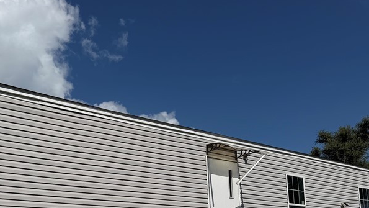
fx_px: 440
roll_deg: +2.7
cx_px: 108
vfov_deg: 24.8
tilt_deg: +6.7
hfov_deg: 44.4
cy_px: 225
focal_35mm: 45
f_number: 1.78
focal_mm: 6.76
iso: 80
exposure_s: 1/17544
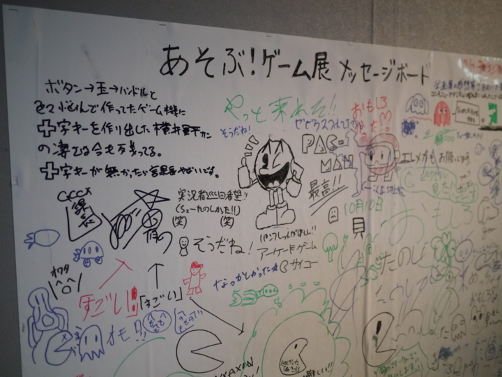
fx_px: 580
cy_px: 188
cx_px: 251
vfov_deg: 36.0
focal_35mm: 40
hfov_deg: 46.8
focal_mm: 20
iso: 1600
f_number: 1.7
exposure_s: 1/200
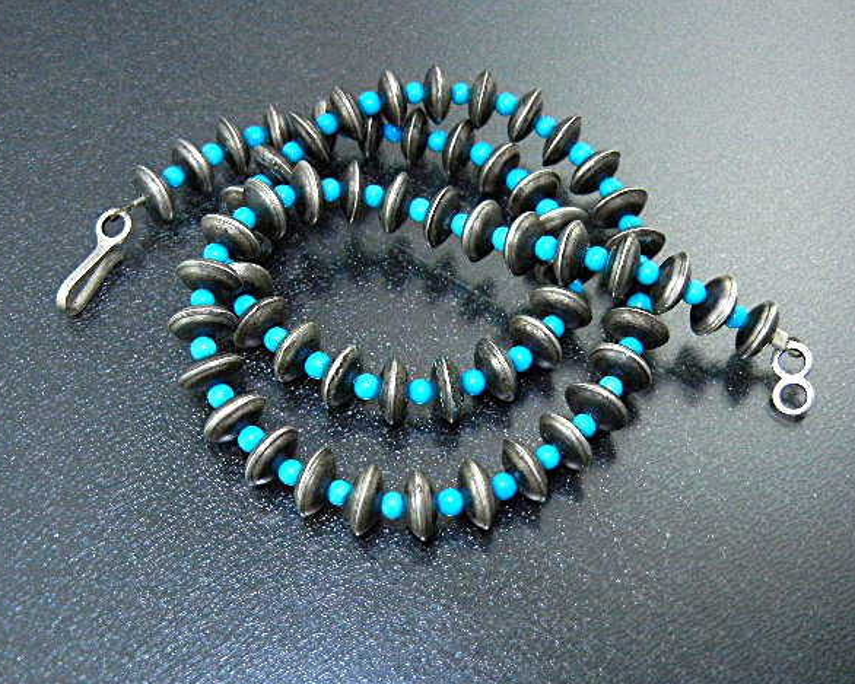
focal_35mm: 48
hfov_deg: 38.8
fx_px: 1215
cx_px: 448
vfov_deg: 31.5
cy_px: 337
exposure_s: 1/30
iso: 800
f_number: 7.6
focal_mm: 8.1
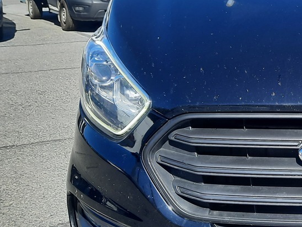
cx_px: 318
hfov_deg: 27.3
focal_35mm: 66
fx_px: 576
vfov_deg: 22.2
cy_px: 77
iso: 32
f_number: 2
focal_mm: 4.6
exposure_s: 1/575
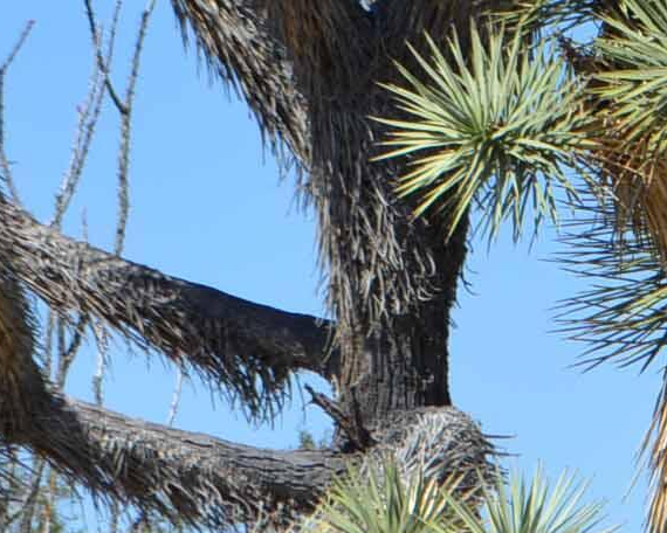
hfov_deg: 4.7
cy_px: -28
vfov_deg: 3.8
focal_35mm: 406
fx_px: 8024
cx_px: 827
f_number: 8
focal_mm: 55
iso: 100
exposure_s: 1/320
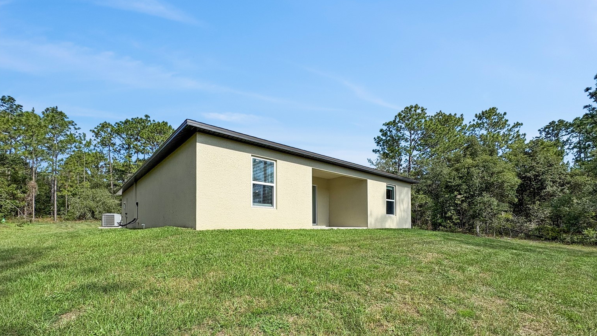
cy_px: 208
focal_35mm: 16
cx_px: 309
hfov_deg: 99.3
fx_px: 253
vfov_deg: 66.2
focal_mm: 2.22
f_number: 2.2
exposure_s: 1/1800
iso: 50
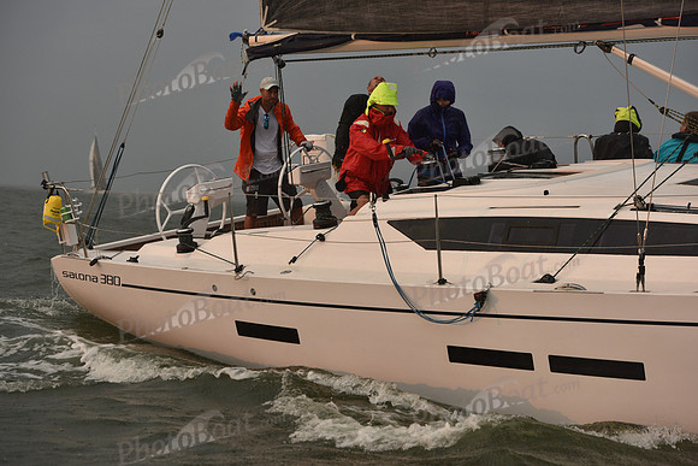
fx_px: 1900
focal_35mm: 98
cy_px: 233
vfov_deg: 14.0
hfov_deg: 20.8
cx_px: 349
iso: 400
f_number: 5
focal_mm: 98
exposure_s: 1/500
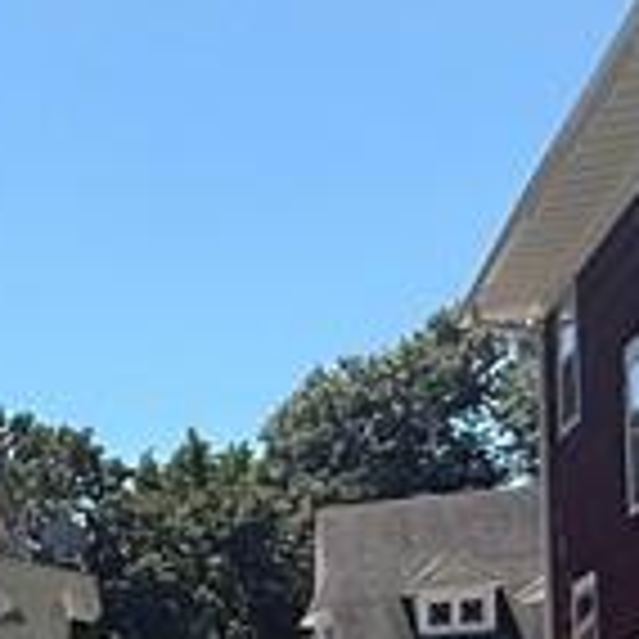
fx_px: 1859
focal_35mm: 89
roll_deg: +3.3
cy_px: 896
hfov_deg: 14.1
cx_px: -860
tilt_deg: -1.2
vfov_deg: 17.9
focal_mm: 2.22
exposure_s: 1/1339
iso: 50
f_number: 2.2
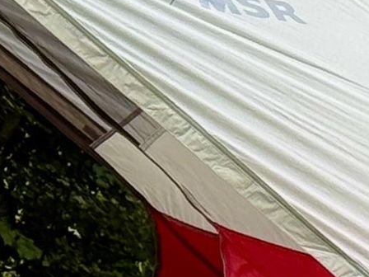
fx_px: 2921
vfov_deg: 5.4
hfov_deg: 7.2
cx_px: 152
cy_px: 63
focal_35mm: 274
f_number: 1.78
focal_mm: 6.76
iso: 64
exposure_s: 1/1133
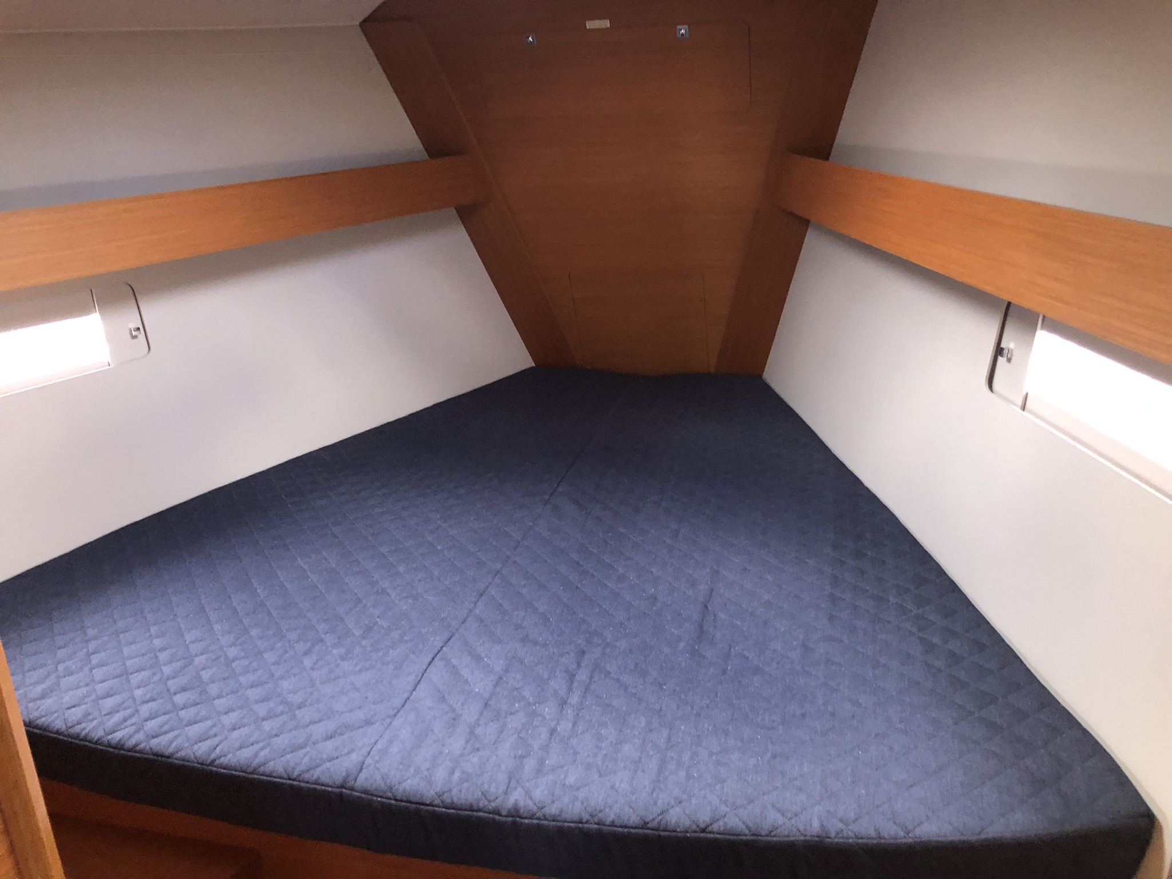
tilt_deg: -17.1
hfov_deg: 63.4
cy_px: 440
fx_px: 948
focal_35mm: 28
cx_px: 586
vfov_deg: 49.7
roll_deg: +1.8
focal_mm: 3.99
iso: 100
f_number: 1.8
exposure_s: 1/15
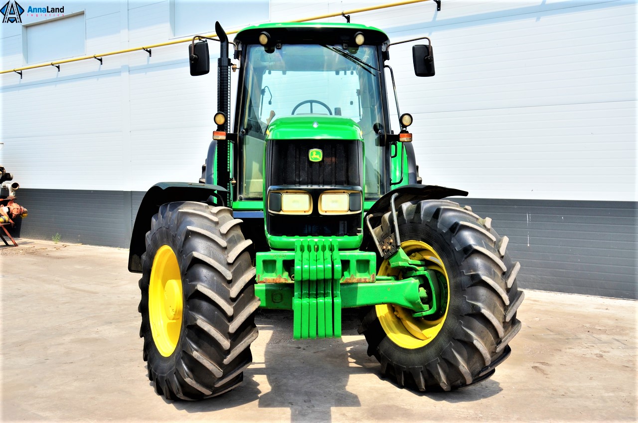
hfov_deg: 57.3
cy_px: 212
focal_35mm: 33
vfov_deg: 39.8
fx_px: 584
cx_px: 319
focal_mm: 22
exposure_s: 1/250
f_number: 7.1
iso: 125
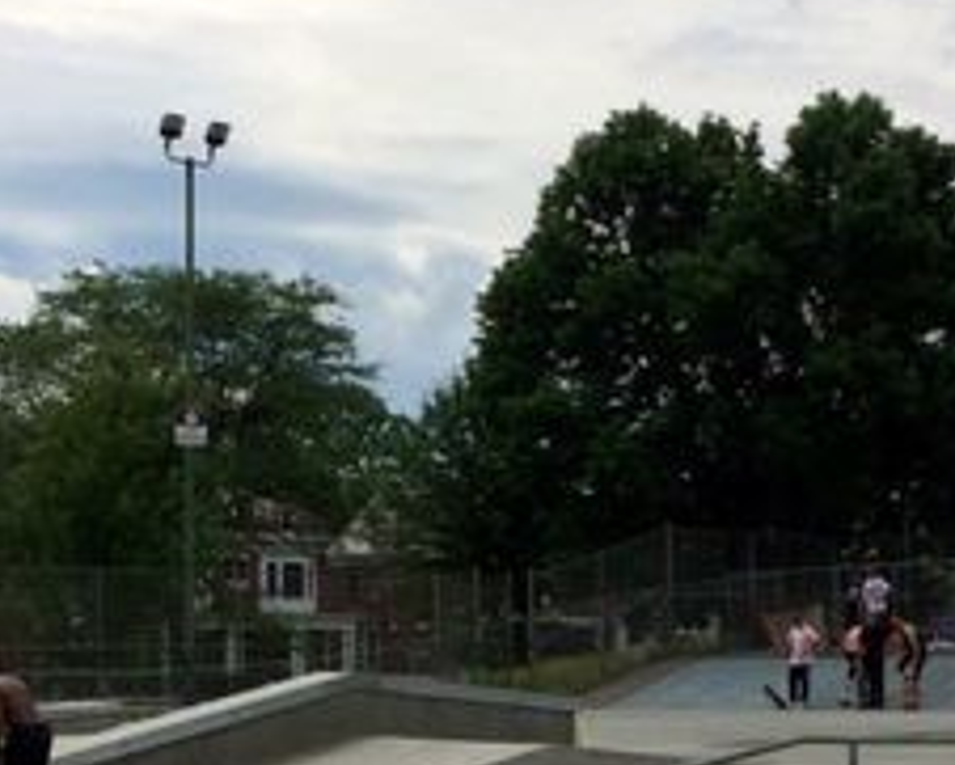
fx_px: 1697
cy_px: 634
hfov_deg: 31.4
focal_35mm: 60
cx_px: 532
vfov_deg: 24.9
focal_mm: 4.15
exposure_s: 1/5128
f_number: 2.2
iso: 32
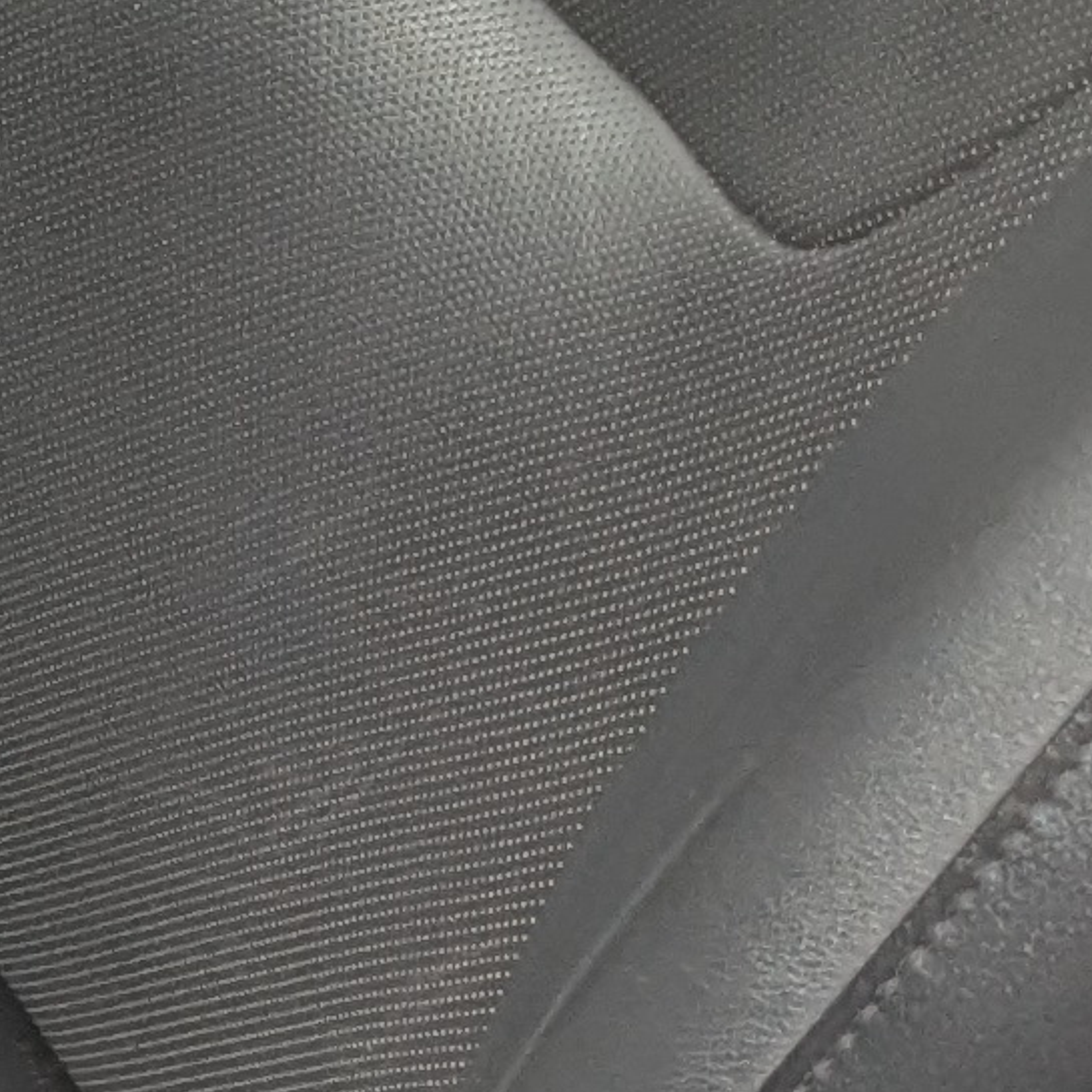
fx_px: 5675
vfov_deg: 11.0
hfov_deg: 10.4
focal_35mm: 159
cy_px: 429
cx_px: -850
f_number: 1.85
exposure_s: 1/84.7
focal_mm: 6.81
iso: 42
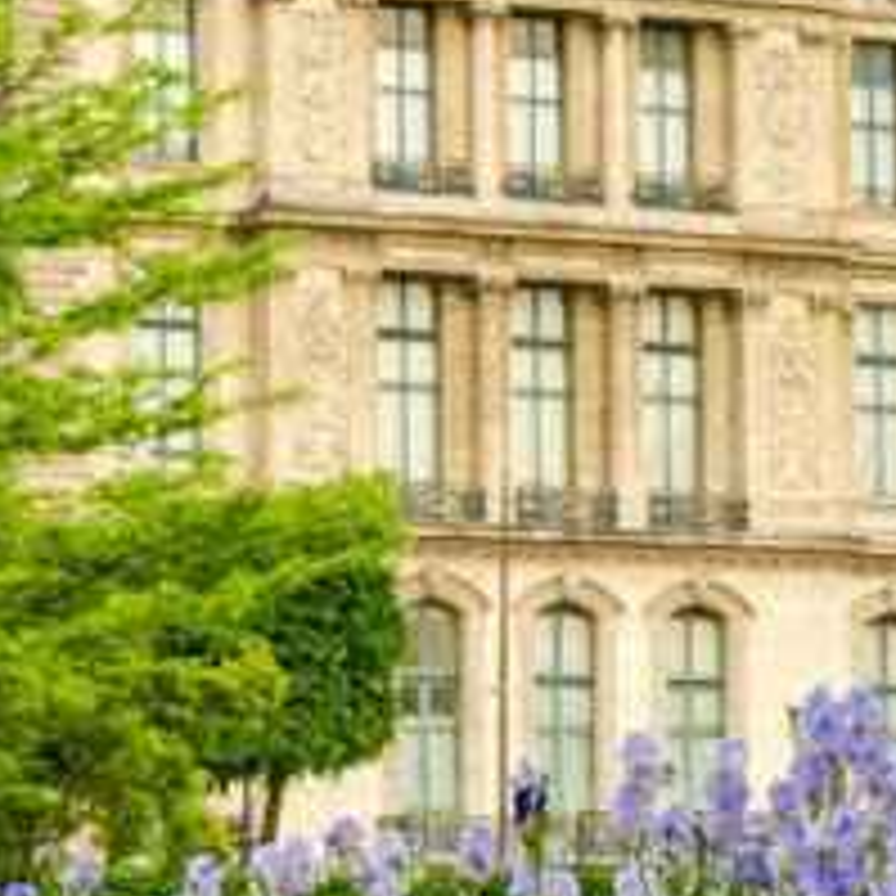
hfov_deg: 8.7
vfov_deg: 8.7
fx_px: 5857
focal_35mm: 200
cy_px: 450
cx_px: 275
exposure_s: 1/80
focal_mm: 22
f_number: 5.6
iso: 100
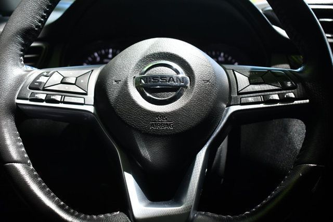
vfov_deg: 33.4
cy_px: 111
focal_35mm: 40
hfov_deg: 48.4
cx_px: 166
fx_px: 370
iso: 640
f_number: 4
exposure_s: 1/250
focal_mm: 27
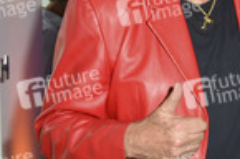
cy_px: 48
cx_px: 347
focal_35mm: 112
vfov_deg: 12.2
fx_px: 745
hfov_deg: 16.8
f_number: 5.6
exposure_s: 1/160
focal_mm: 24
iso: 800
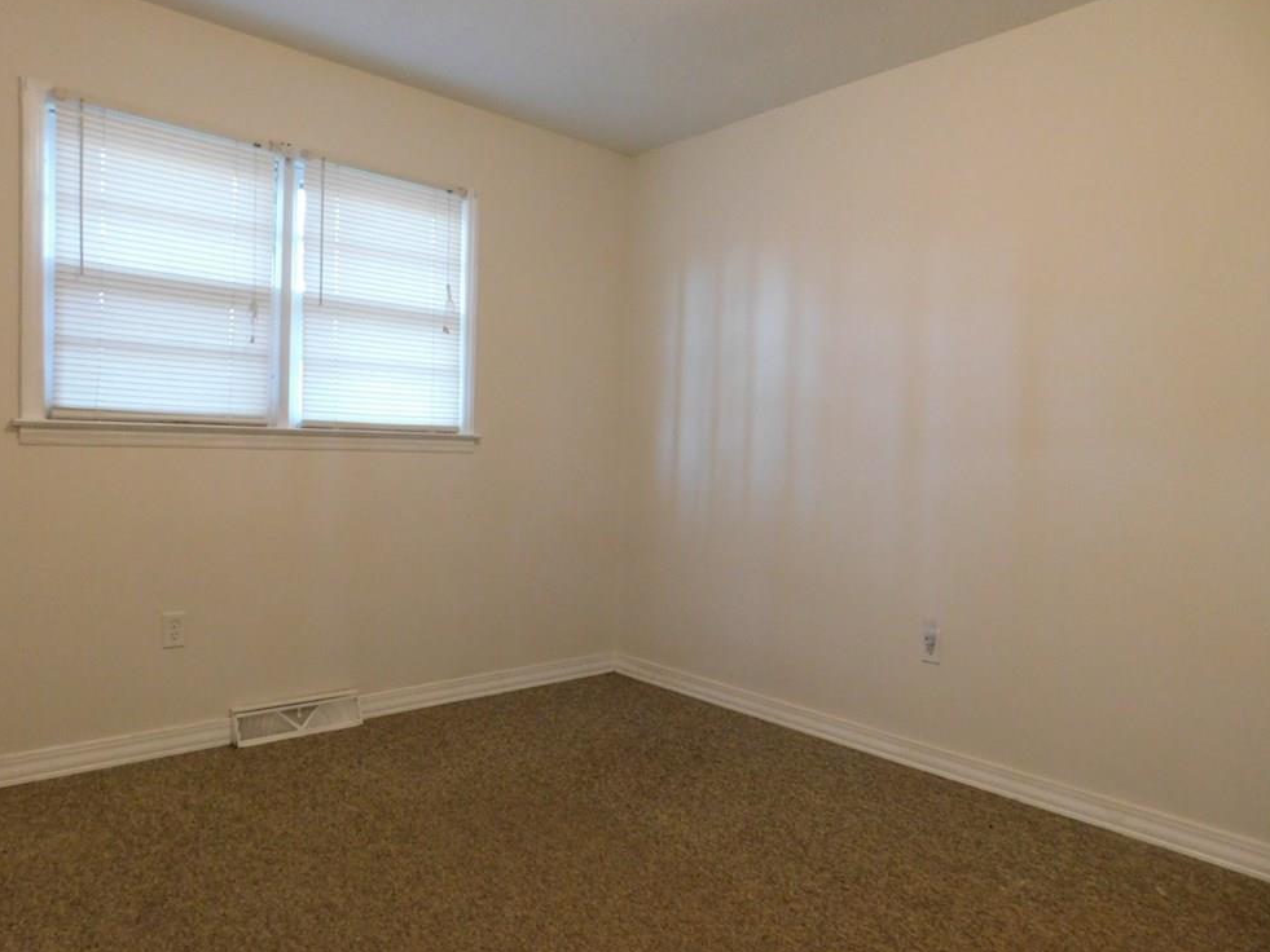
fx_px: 881
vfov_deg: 56.8
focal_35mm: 24
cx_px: 619
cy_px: 480
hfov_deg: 71.6
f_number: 3
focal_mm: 4
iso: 400
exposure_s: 1/8
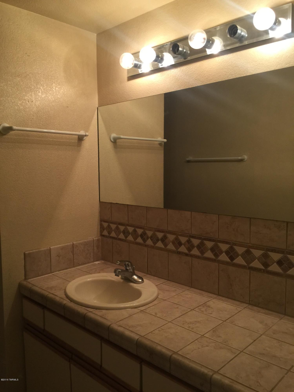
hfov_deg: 48.2
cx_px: 147
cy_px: 196
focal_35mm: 29
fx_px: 328
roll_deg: -0.3
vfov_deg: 61.7
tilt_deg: -3.8
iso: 50
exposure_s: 1/30
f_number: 2.2
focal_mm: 4.15
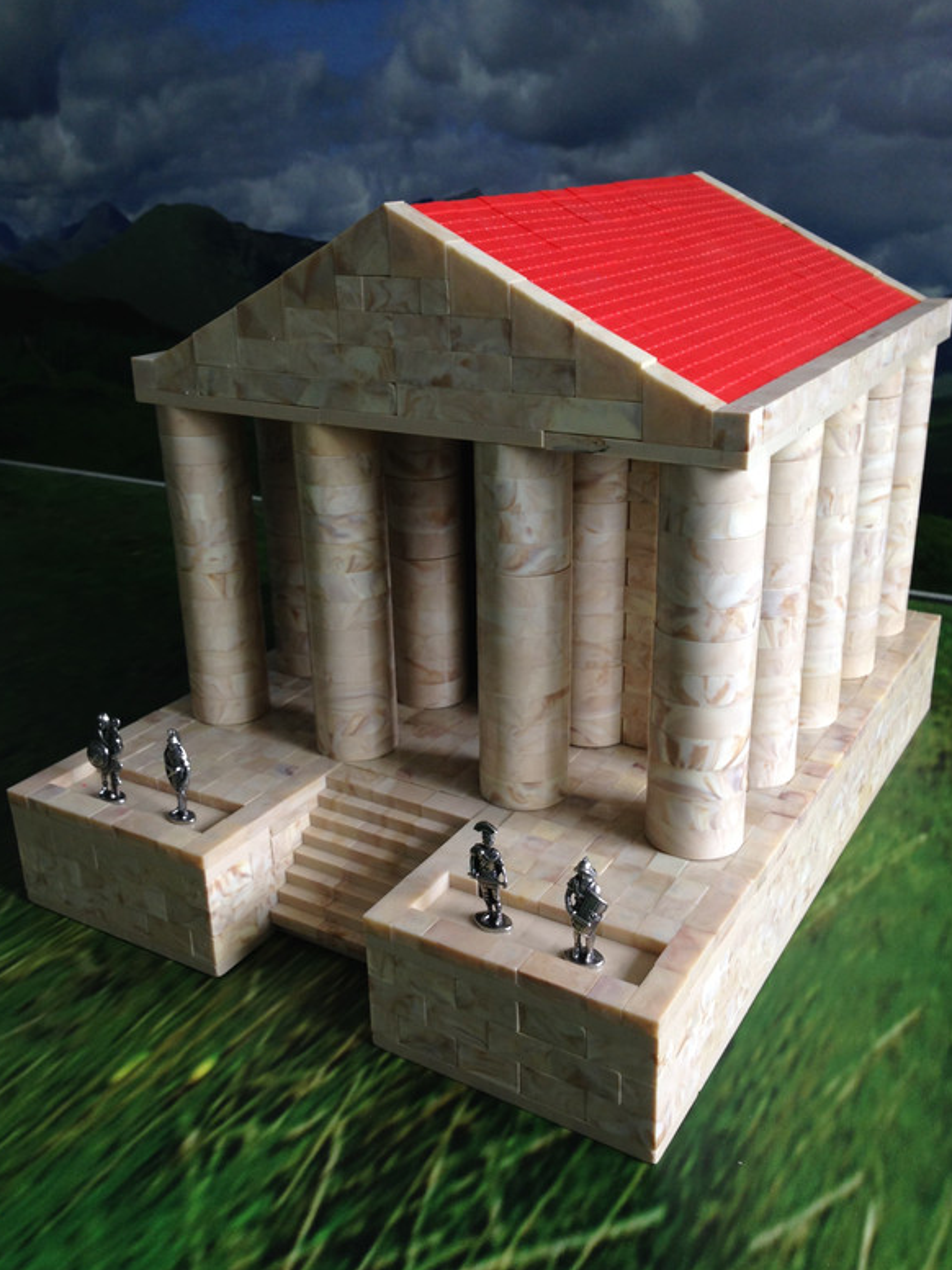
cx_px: 469
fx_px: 1247
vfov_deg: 54.0
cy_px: 633
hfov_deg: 41.8
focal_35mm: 34
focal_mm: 4.12
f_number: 2.4
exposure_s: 1/30
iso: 50
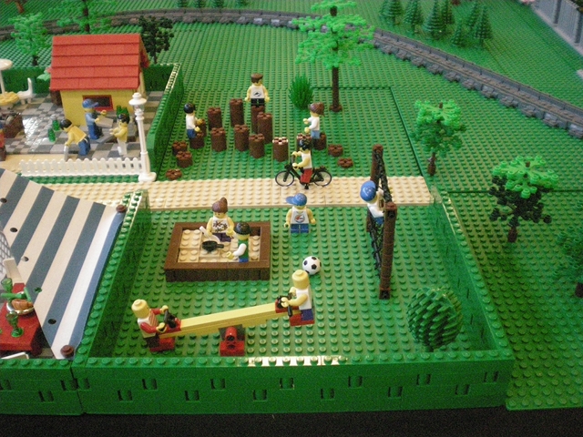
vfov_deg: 37.7
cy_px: 218
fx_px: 640
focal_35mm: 38
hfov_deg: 49.0
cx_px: 292
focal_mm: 6.3
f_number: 3.1
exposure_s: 1/54.7
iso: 1000
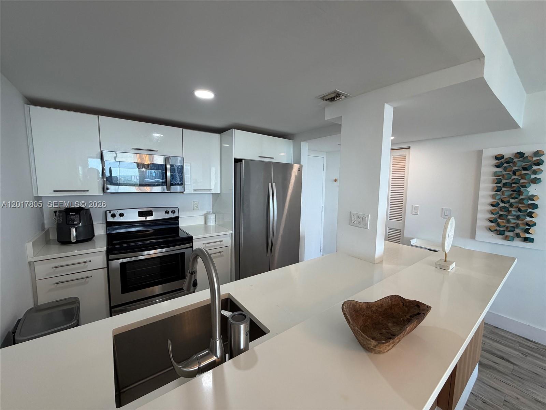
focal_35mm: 14
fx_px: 221
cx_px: 273
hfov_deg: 102.1
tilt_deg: -6.1
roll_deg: -0.5
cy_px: 205
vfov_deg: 85.7
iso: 125
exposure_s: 1/120
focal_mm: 2.22
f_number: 2.2
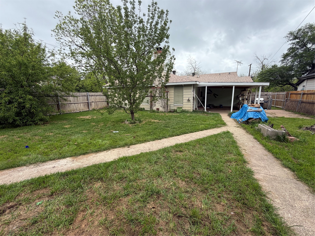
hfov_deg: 102.1
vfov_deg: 85.7
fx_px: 127
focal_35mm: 14
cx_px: 158
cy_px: 118
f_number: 2.2
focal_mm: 2.22
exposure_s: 1/770
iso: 40
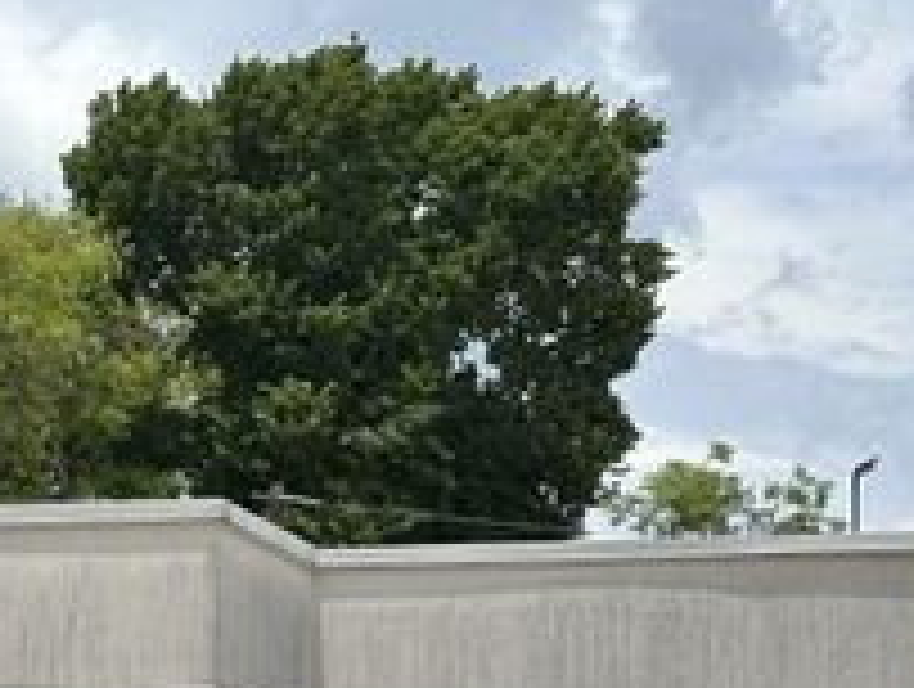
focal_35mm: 118
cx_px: 68
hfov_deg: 16.4
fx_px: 3121
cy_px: 798
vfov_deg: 12.3
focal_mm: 6.86
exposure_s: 1/4566
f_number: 1.78
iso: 64
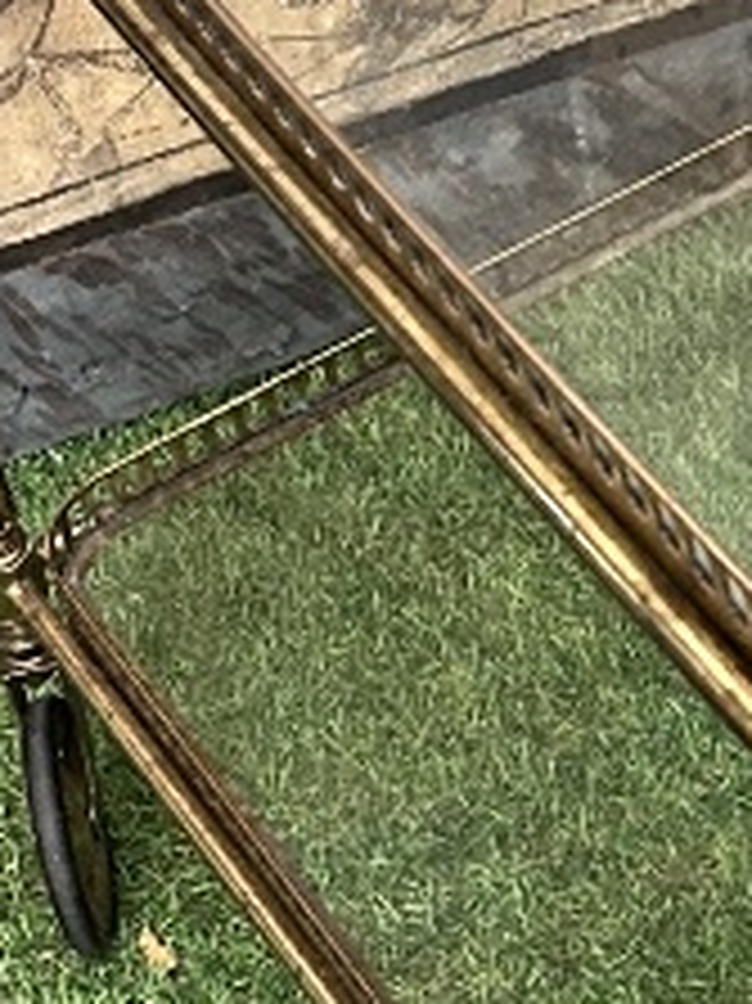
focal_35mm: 140
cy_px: 266
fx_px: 4059
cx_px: 1072
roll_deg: +2.8
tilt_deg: -43.7
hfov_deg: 10.3
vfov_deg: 14.1
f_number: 1.5
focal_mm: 5.7
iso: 320
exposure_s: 1/50
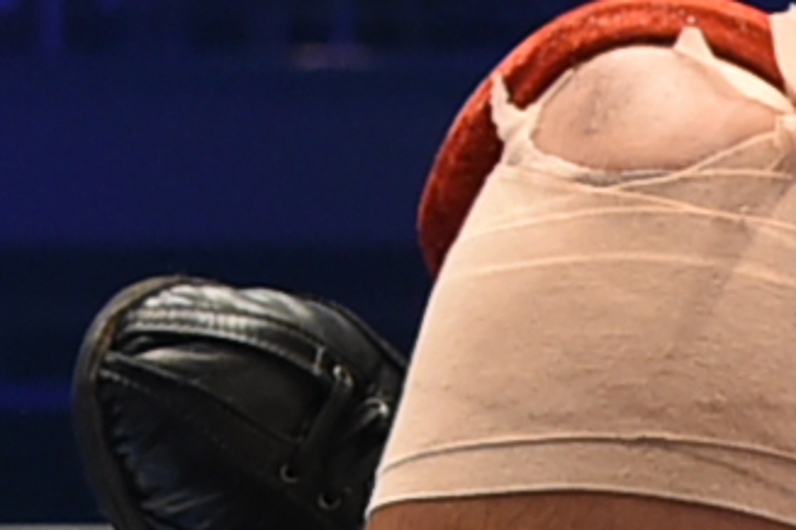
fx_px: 6323
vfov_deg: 4.7
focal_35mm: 286
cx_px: 1706
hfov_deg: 6.9
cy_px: 1279
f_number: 5
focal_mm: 38
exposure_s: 1/640
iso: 4000
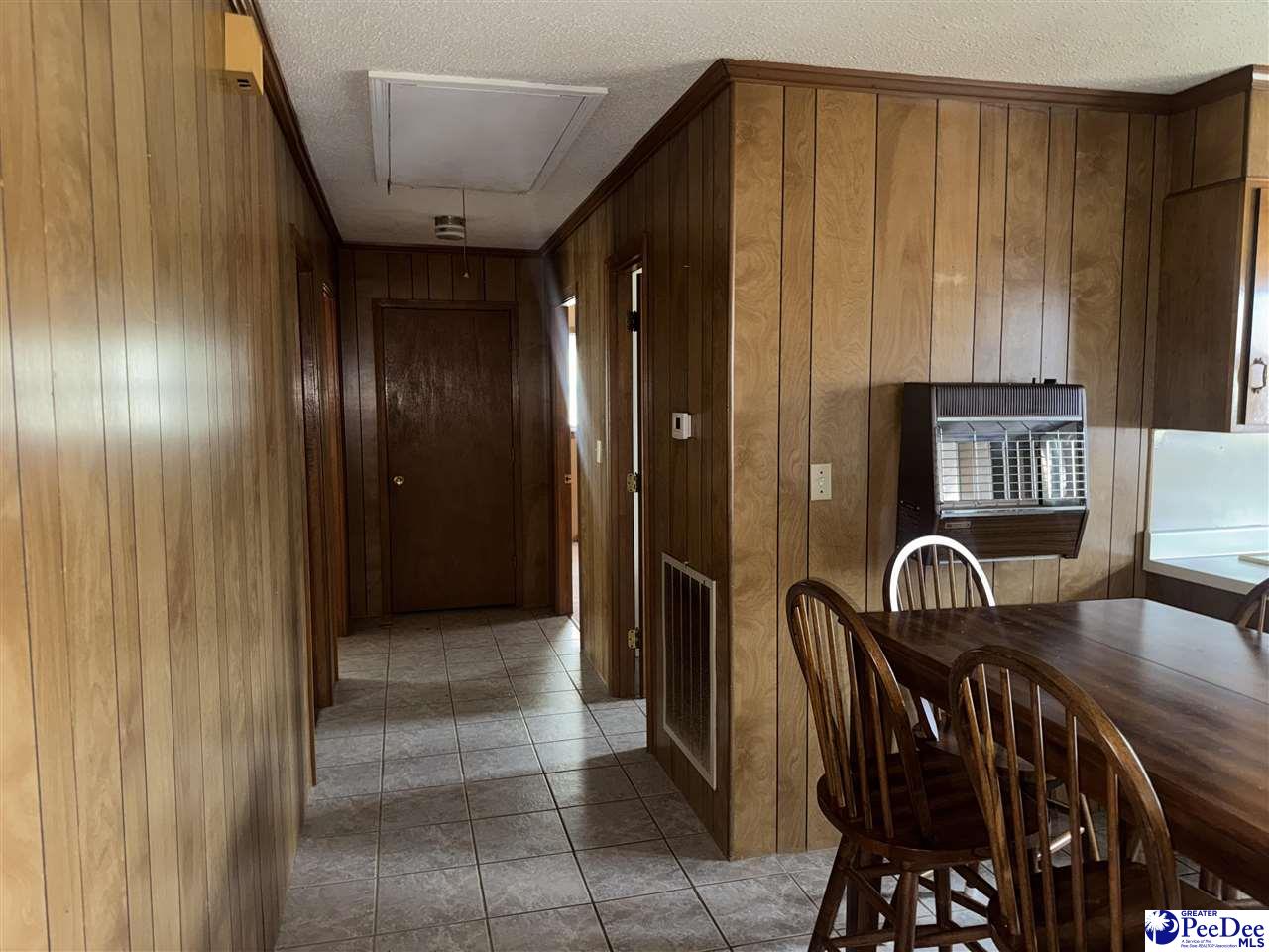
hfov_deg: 71.6
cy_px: 476
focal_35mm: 24
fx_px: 880
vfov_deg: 56.8
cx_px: 634
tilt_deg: -6.0
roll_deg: -0.1
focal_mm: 6.76
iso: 160
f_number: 1.78
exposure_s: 1/7
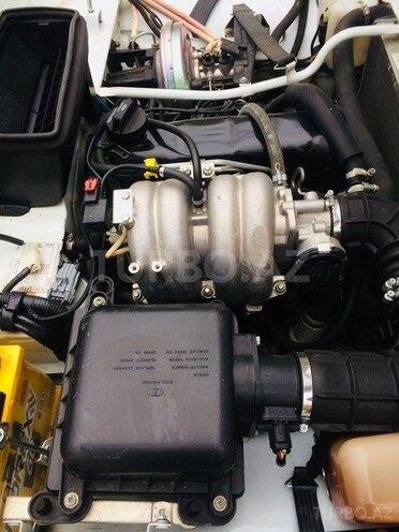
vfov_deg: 61.7
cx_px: 200
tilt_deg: -58.2
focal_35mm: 29
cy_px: 266
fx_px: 446
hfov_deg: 48.2
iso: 40
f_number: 2.2
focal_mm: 4.15
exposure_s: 1/50
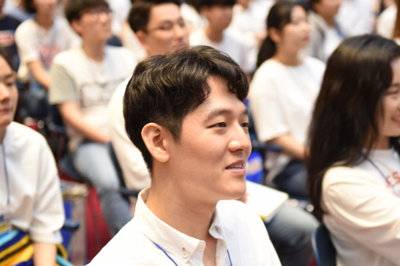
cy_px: 156
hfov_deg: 29.6
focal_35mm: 68
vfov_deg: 20.0
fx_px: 755
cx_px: 234
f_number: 2.8
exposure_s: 1/30
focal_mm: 52
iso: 500
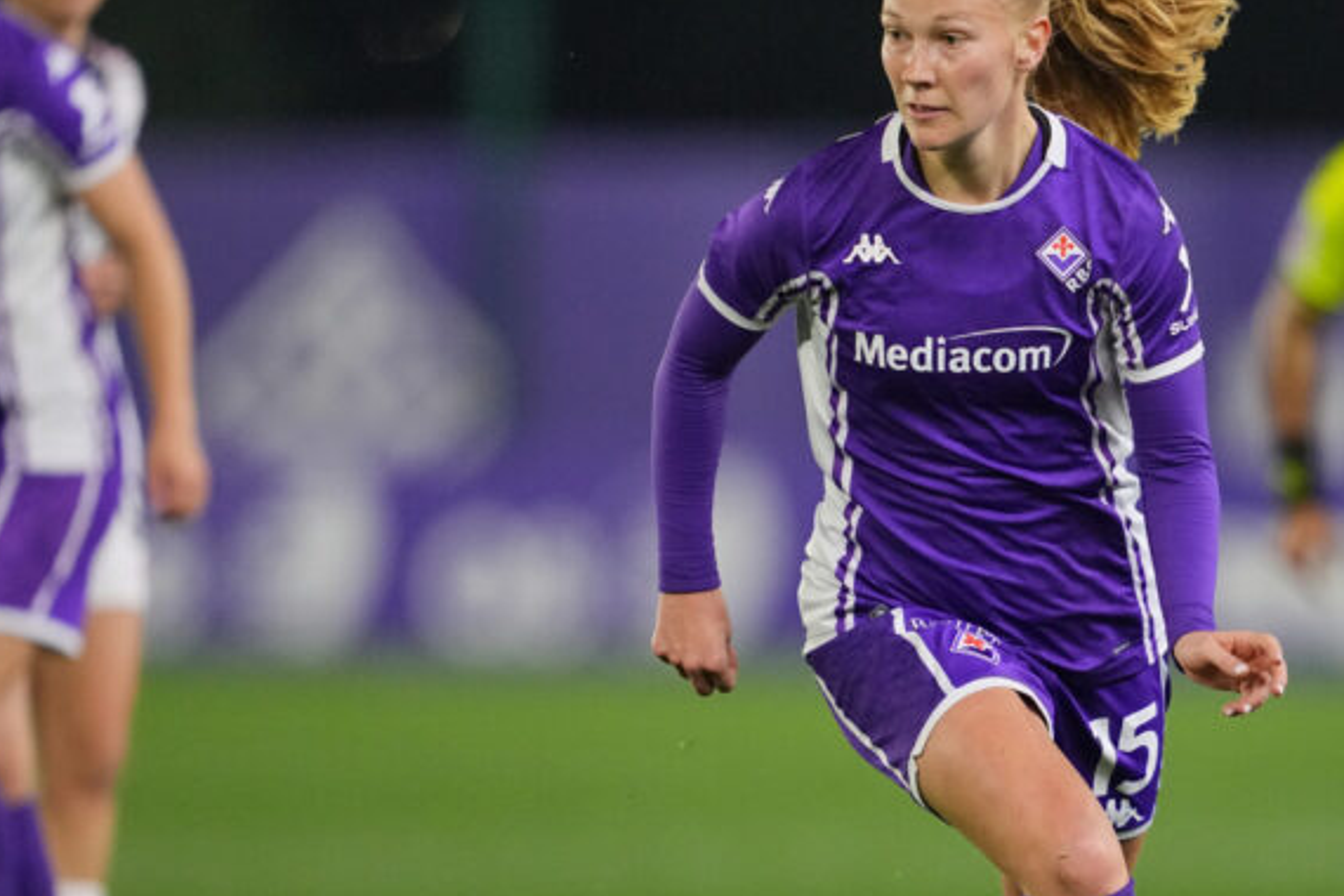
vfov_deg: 1.9
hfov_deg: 2.8
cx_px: 934
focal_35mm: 732
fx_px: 27326
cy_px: 608
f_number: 2.8
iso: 4000
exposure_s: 1/1600
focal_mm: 400
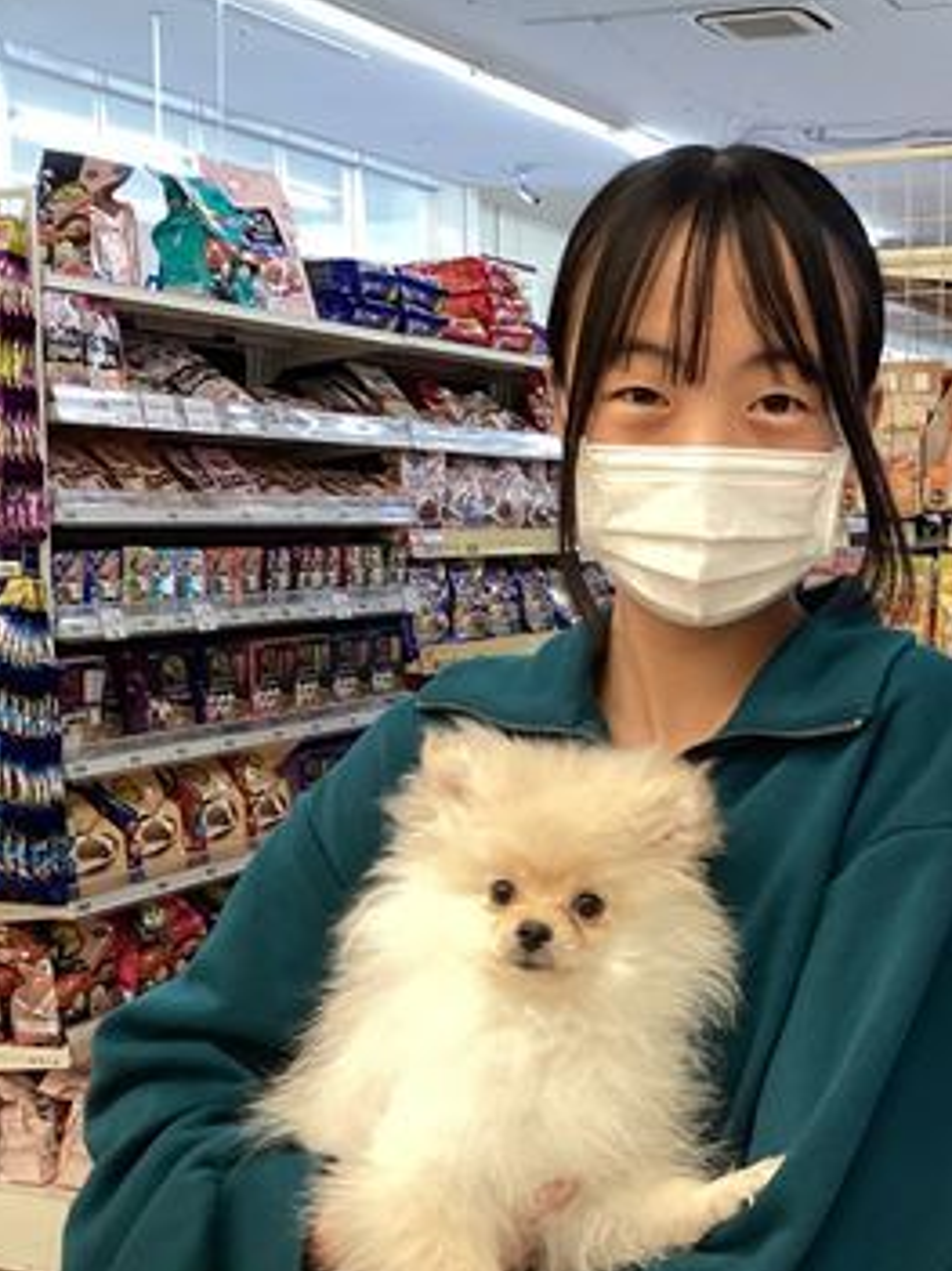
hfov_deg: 26.9
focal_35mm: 53
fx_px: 1945
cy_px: 782
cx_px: 771
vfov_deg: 36.0
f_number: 2.4
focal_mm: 3.3
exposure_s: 1/60
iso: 160
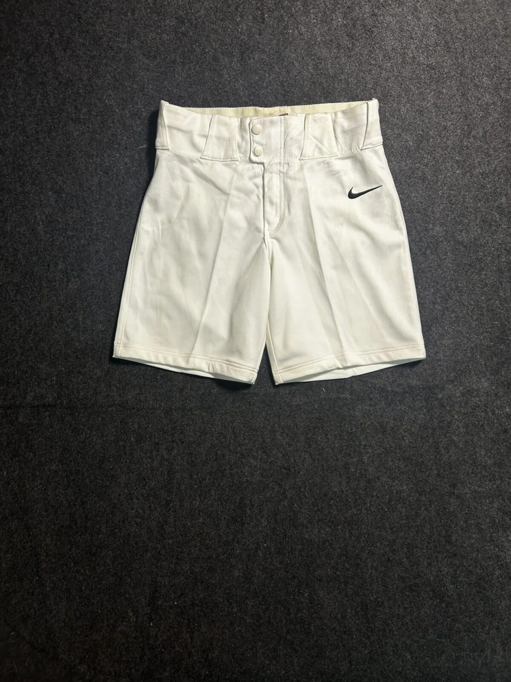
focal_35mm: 26
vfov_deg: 67.3
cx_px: 256
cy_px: 341
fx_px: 512
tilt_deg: -64.8
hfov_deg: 53.1
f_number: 1.5
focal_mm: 5.7
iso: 80
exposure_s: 1/100
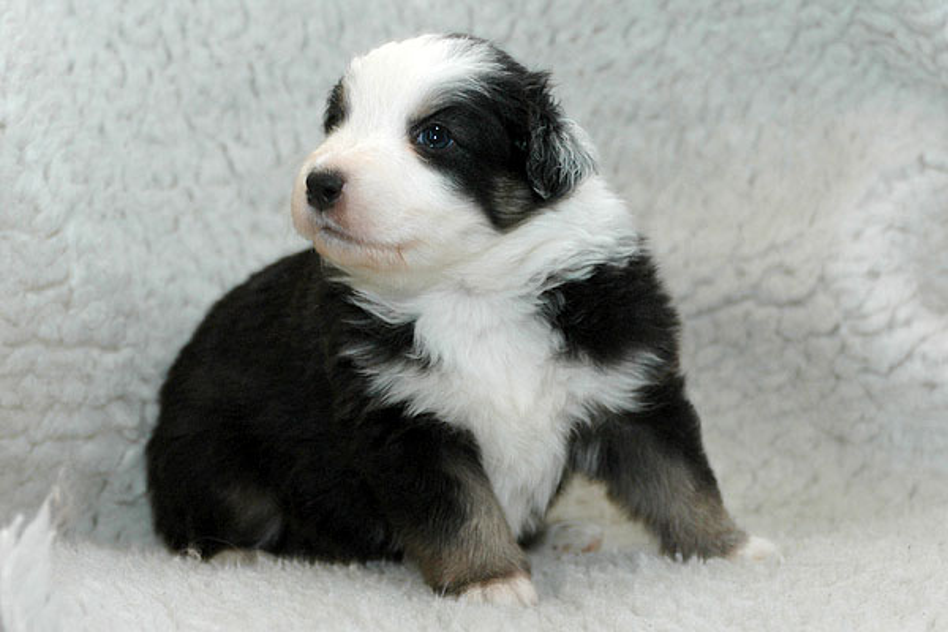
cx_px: 474
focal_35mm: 84
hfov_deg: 24.2
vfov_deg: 16.3
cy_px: 316
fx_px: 2212
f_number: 5
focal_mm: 56
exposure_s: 1/60
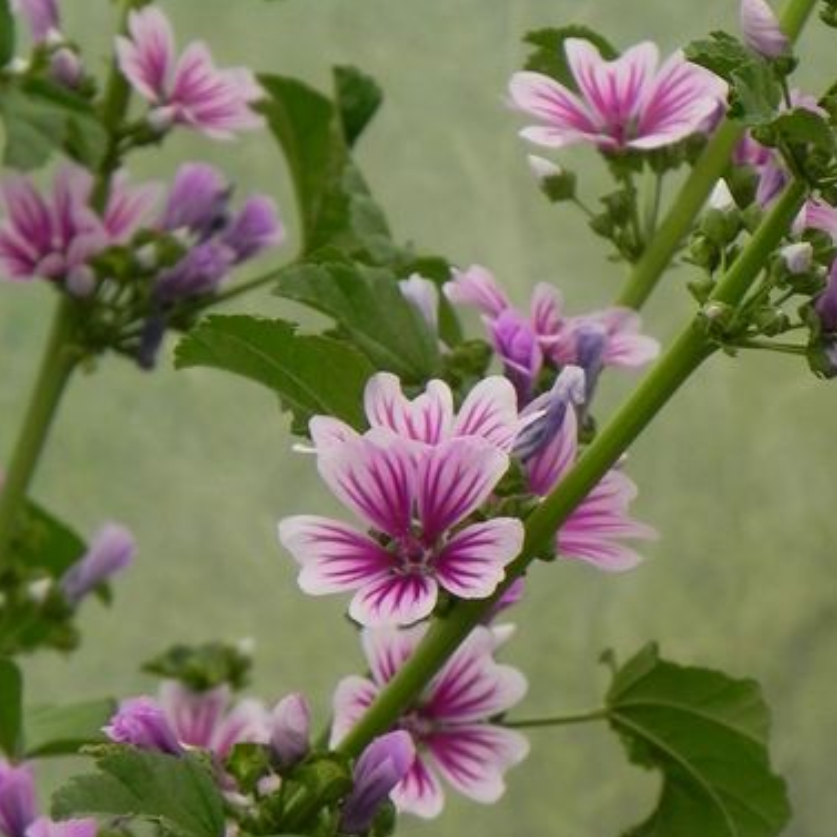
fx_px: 8316
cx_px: 486
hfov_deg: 5.8
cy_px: 175
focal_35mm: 304
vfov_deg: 5.8
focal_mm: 28.8
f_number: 5
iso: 160
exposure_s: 1/250
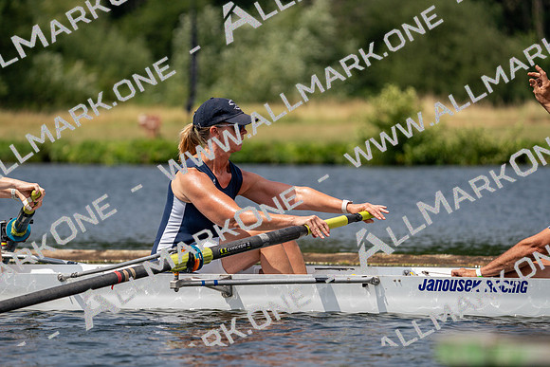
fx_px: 4554
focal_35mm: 298
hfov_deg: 6.9
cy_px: 184
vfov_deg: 4.6
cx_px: 275
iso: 200
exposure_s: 1/1600
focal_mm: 298
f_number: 5.6
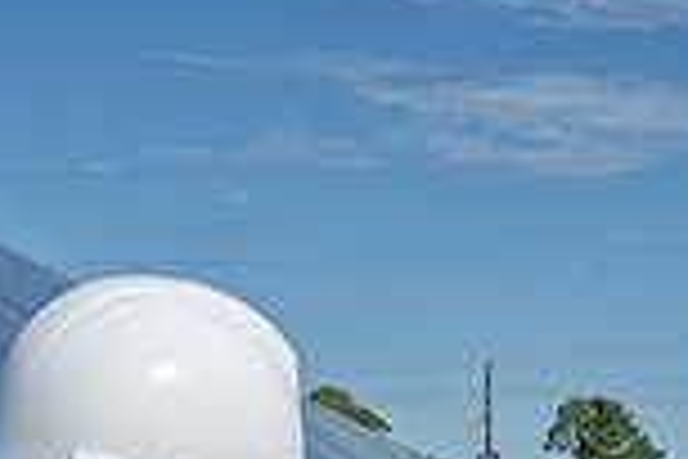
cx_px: 616
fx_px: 2026
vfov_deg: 12.4
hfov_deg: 19.0
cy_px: 664
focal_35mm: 106
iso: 200
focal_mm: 28
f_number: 16
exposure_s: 1/320
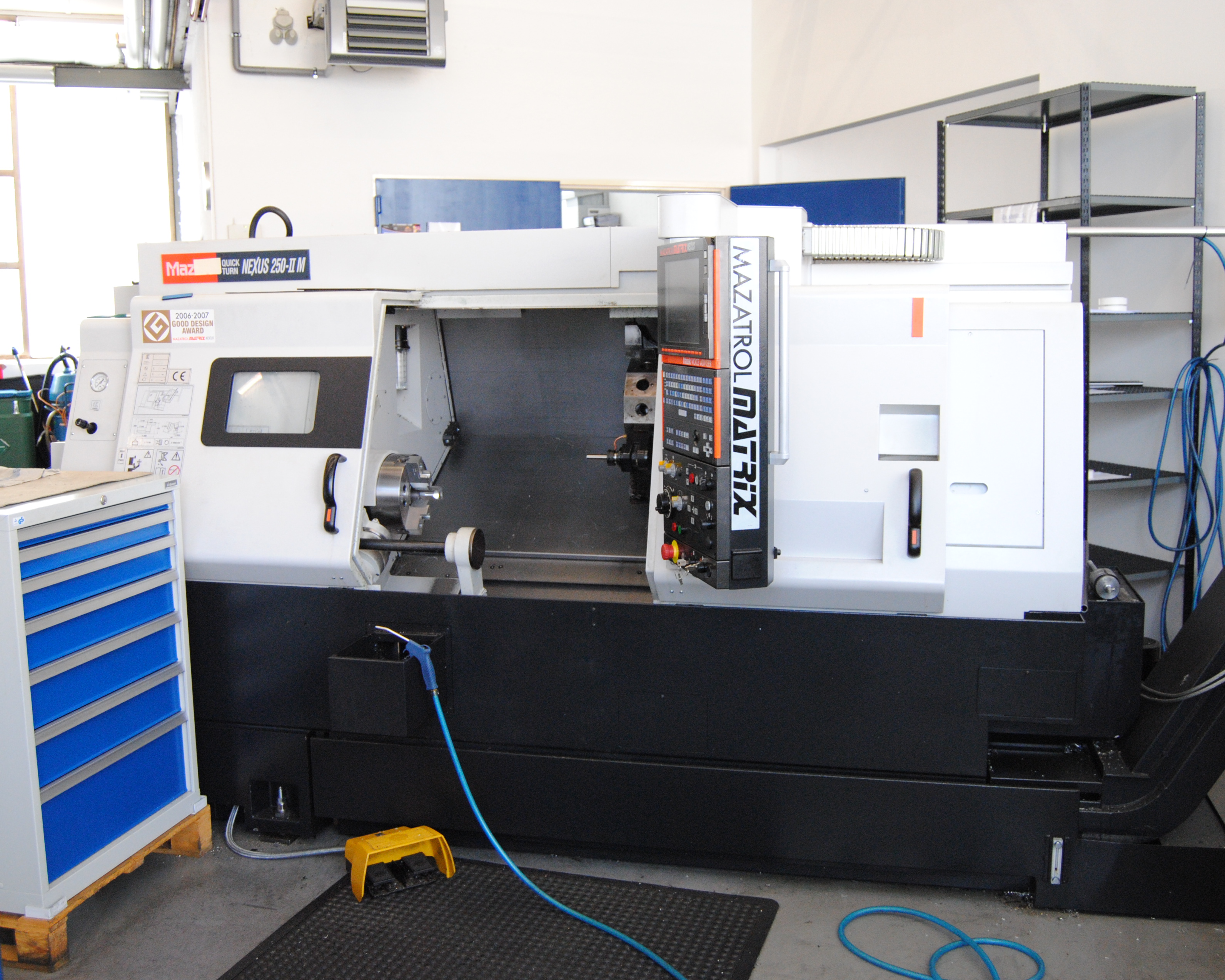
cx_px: 610
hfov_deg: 54.8
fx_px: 1181
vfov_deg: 45.1
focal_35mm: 33
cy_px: 484
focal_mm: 19
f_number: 3.5
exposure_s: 1/160
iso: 800
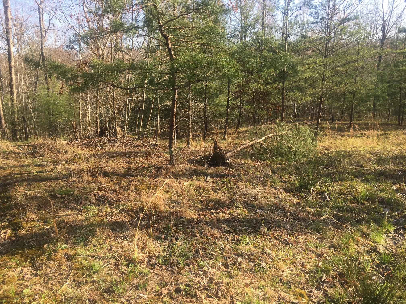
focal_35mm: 29
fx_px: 340
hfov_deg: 61.7
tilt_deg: -12.1
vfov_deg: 48.2
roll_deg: +0.5
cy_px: 152
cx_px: 203
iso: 25
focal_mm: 4.15
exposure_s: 1/348
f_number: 2.2
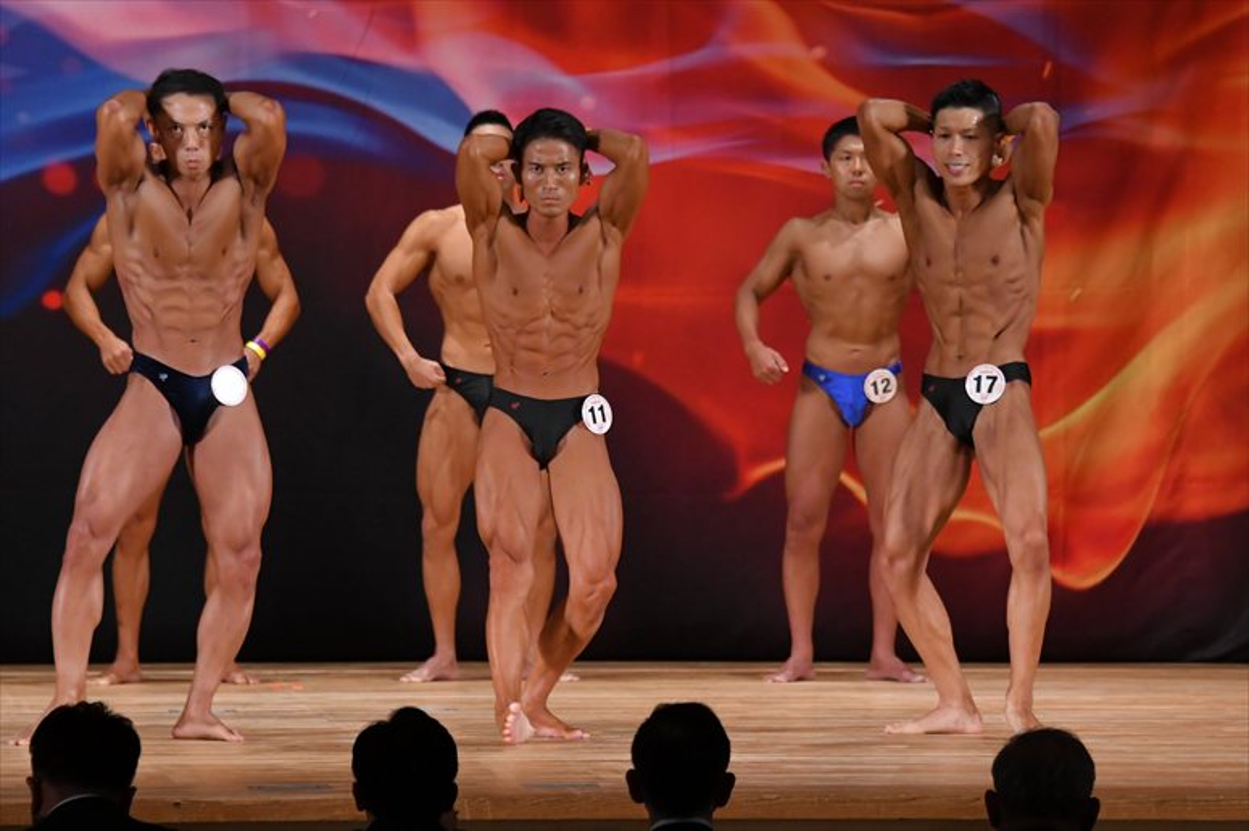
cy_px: 416
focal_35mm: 225
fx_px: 7803
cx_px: 624
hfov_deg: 9.2
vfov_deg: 6.1
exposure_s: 1/400
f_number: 5.6
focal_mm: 150
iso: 3200
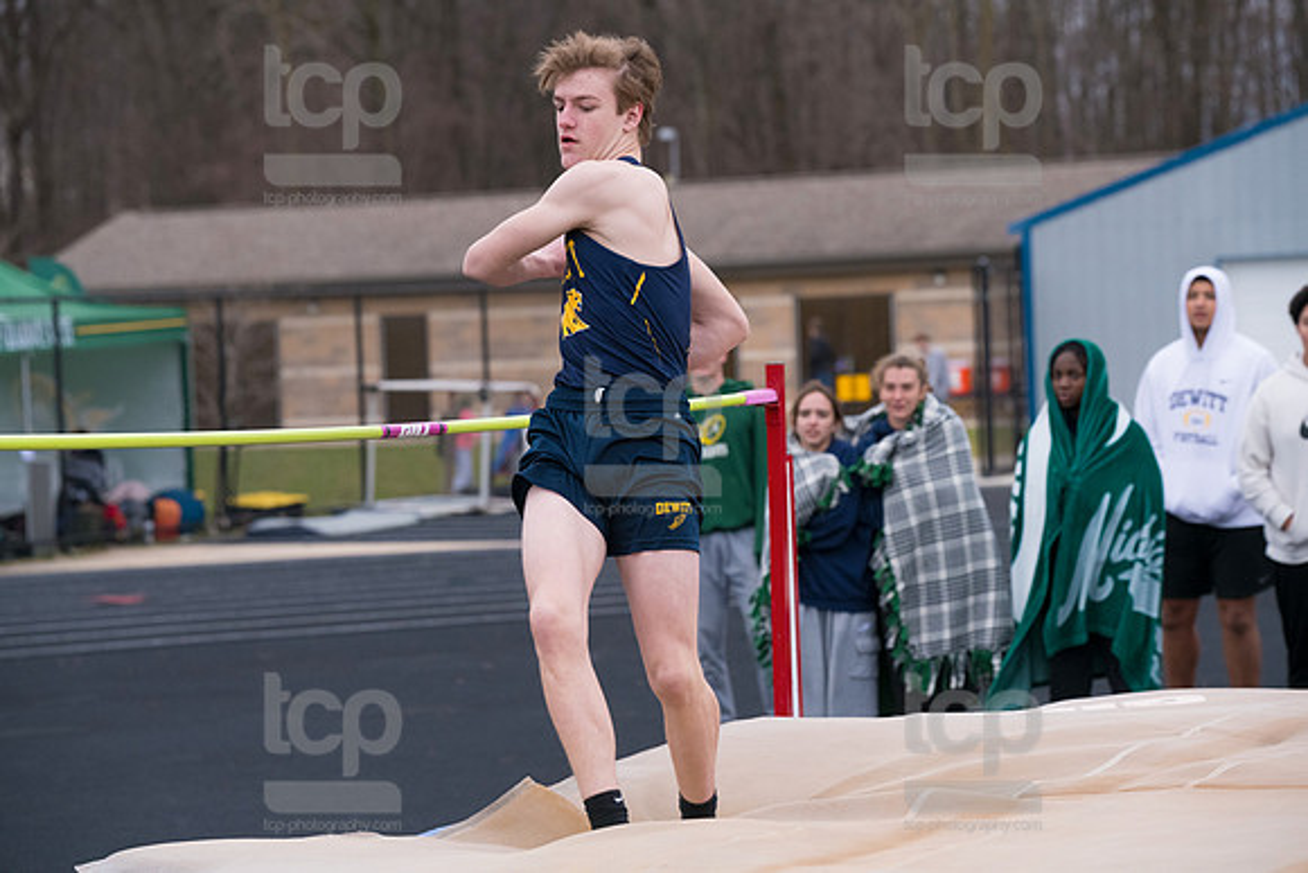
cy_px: 436
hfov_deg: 15.8
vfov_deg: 10.6
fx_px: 4724
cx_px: 654
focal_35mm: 130
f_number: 5
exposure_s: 1/2000
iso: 2000
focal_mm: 130
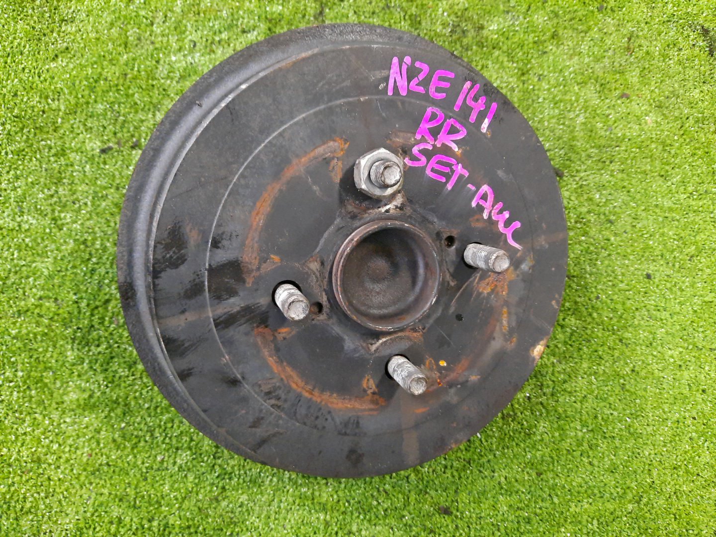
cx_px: 358
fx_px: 517
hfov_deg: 69.4
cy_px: 268
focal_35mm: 25
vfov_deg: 54.9
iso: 625
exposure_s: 1/25
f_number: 2
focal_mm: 4.6
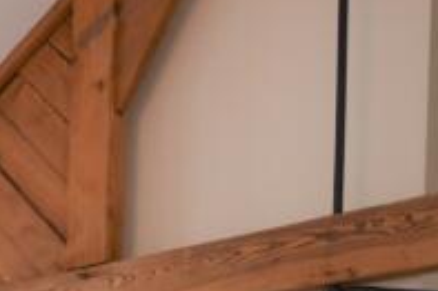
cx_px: -325
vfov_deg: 14.8
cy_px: 559
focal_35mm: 78
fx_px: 948
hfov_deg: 19.9
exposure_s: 1/30
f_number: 4
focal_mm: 10
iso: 280
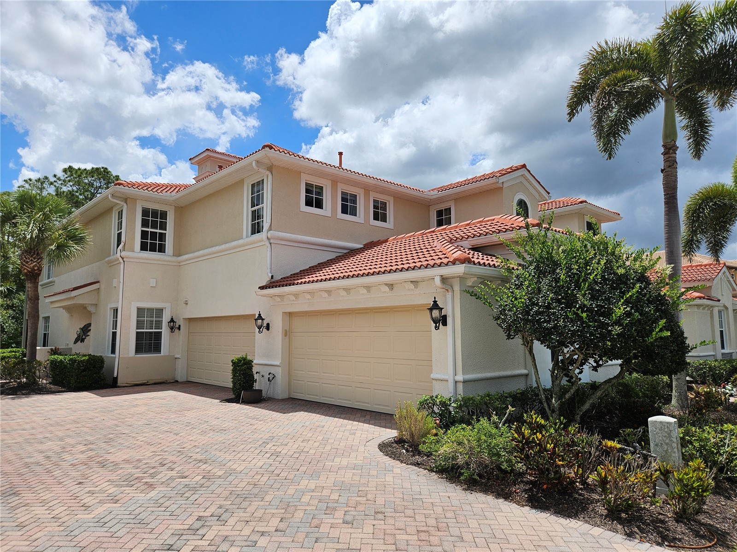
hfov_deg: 73.9
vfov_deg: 58.9
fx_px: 490
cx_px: 368
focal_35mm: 23
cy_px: 276
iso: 25
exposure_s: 1/2961
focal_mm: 5.4
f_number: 1.8
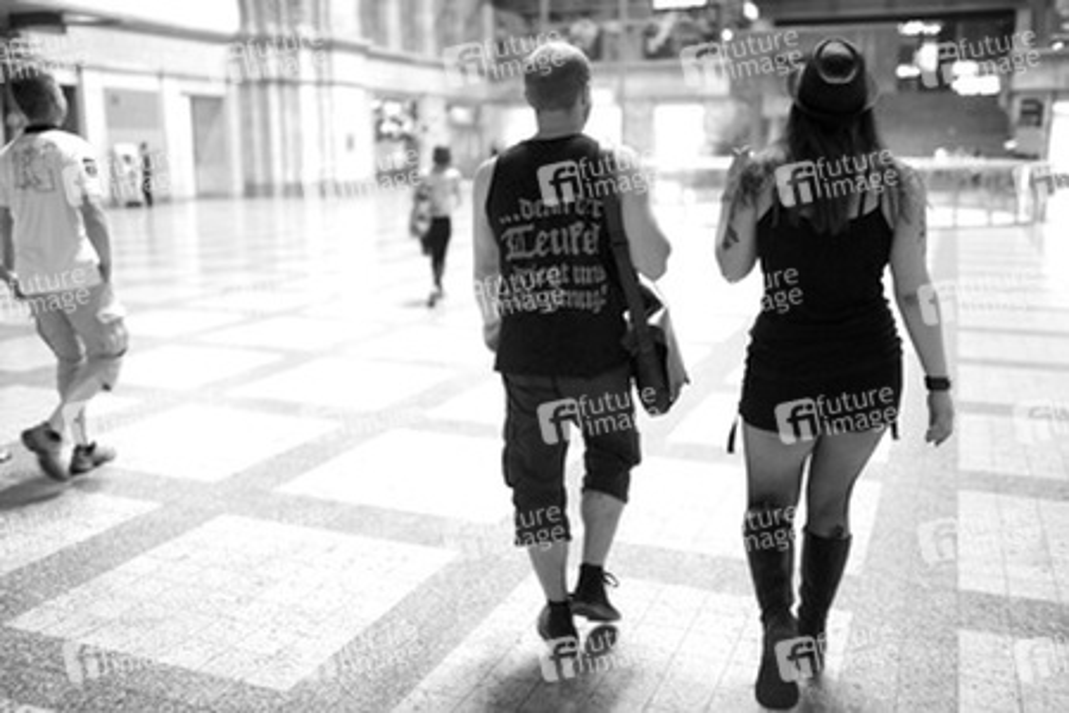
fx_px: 1039
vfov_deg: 37.9
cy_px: 356
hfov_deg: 54.4
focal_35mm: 35
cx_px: 534
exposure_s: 1/125
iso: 2000
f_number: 1.6
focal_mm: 35
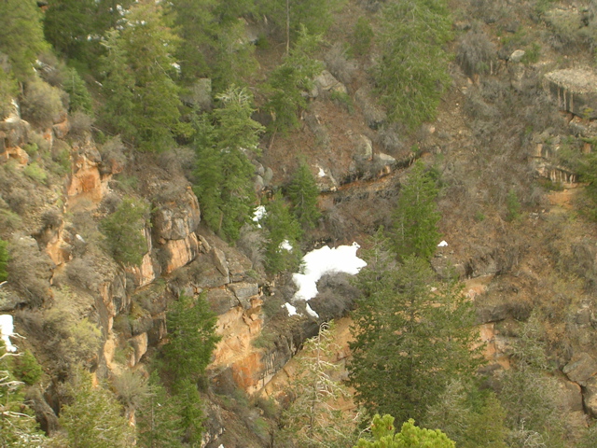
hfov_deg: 17.1
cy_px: 224
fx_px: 1983
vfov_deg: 12.9
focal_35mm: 115
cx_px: 298
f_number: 4.9
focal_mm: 17.4
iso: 56
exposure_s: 1/30
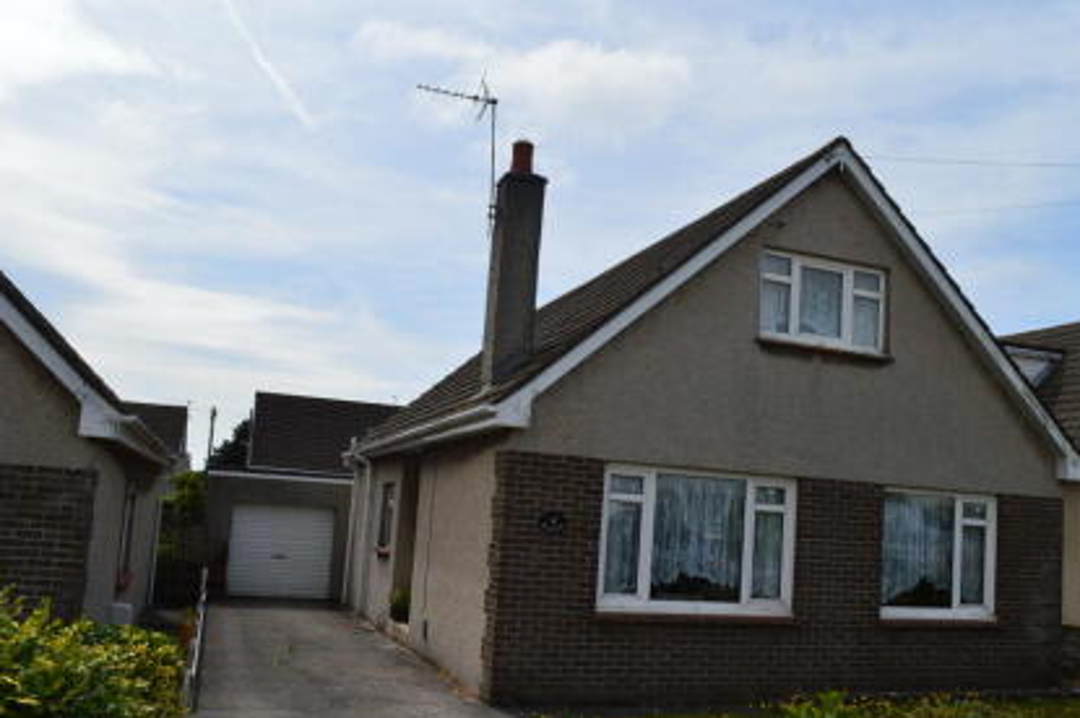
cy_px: 392
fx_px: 929
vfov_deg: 42.2
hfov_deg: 60.2
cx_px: 599
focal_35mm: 31
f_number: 11
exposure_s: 1/500
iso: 200
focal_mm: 18
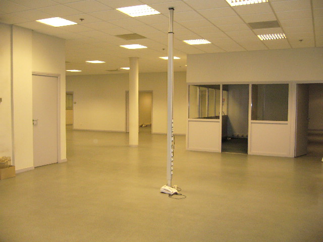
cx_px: 162
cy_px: 121
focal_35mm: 35
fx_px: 327
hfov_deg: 52.6
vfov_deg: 40.7
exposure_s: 1/30
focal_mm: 5.8
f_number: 2.8
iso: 320
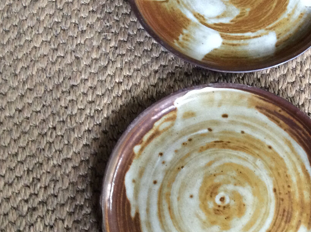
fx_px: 458
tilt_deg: -79.4
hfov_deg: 36.9
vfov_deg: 28.1
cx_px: 222
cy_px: 175
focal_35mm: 51
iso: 160
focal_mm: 3.3
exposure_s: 1/25
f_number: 2.4
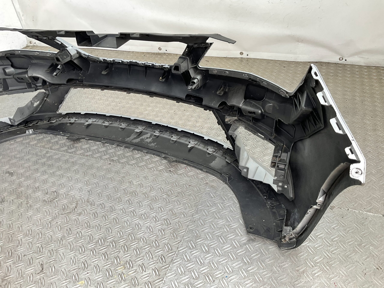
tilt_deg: -36.4
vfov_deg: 48.2
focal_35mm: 29
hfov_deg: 61.7
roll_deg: +4.8
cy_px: 144
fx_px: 322
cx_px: 192
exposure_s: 1/100
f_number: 1.8
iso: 20
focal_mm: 3
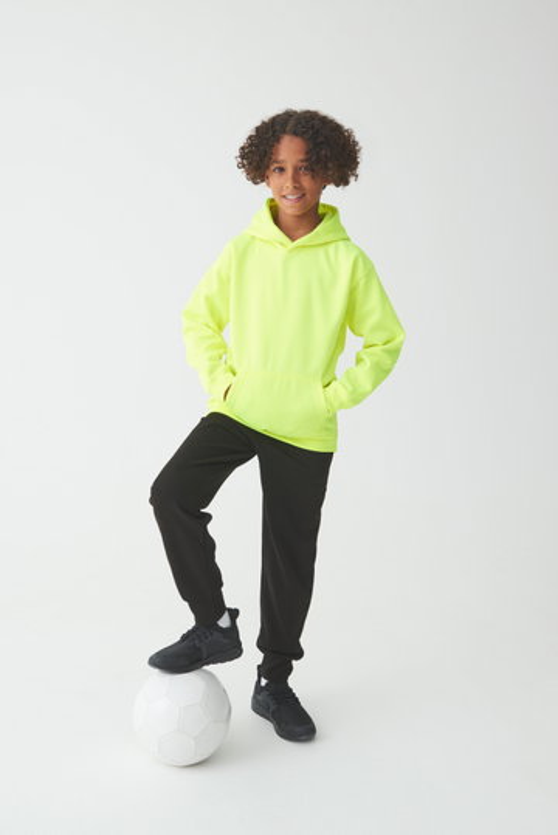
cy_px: 418
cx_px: 279
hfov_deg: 36.9
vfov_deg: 53.1
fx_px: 836
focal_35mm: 36
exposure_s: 1/160
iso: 320
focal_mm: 36
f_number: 10
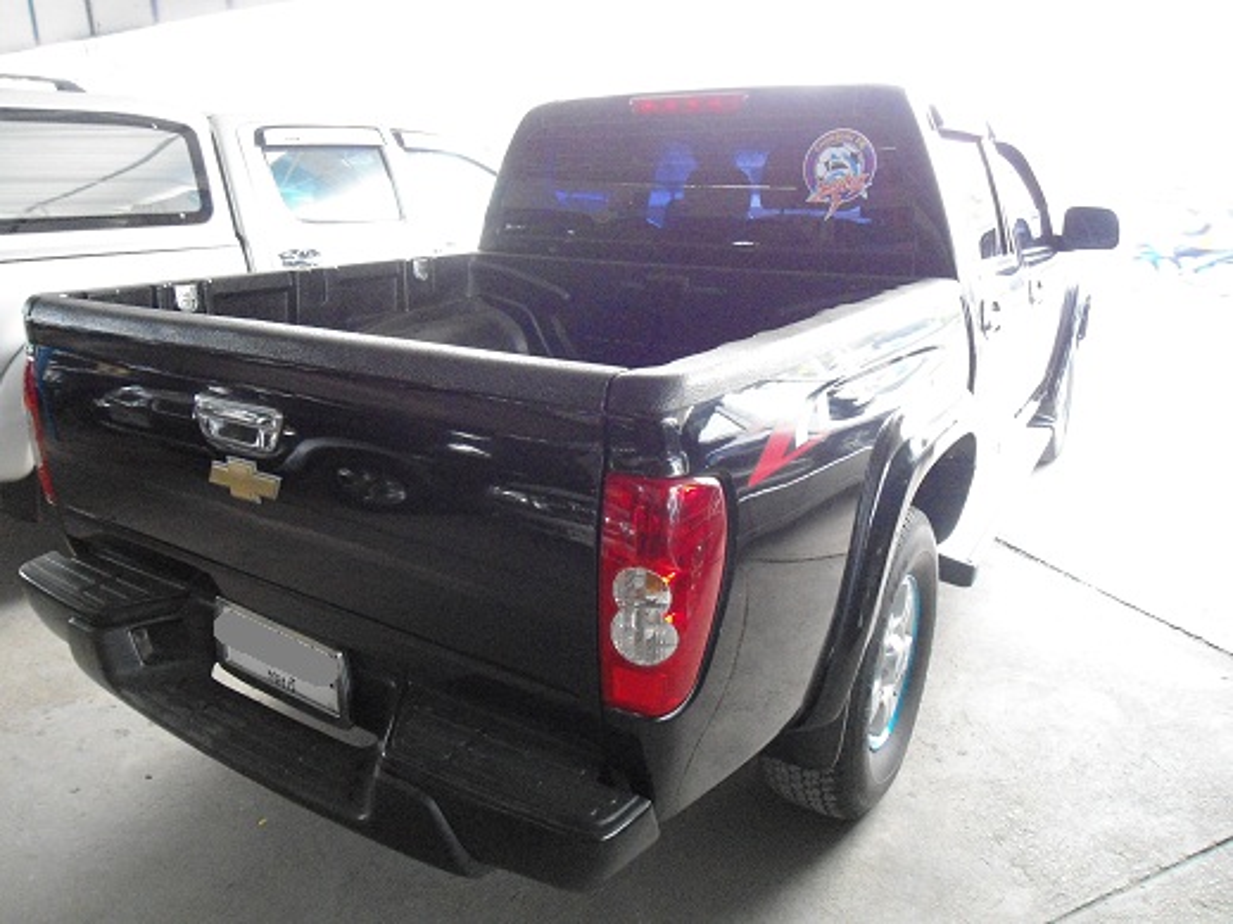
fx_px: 926
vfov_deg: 53.0
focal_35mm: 26
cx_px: 616
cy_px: 462
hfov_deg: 67.3
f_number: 2.8
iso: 400
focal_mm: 4.7
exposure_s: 1/125
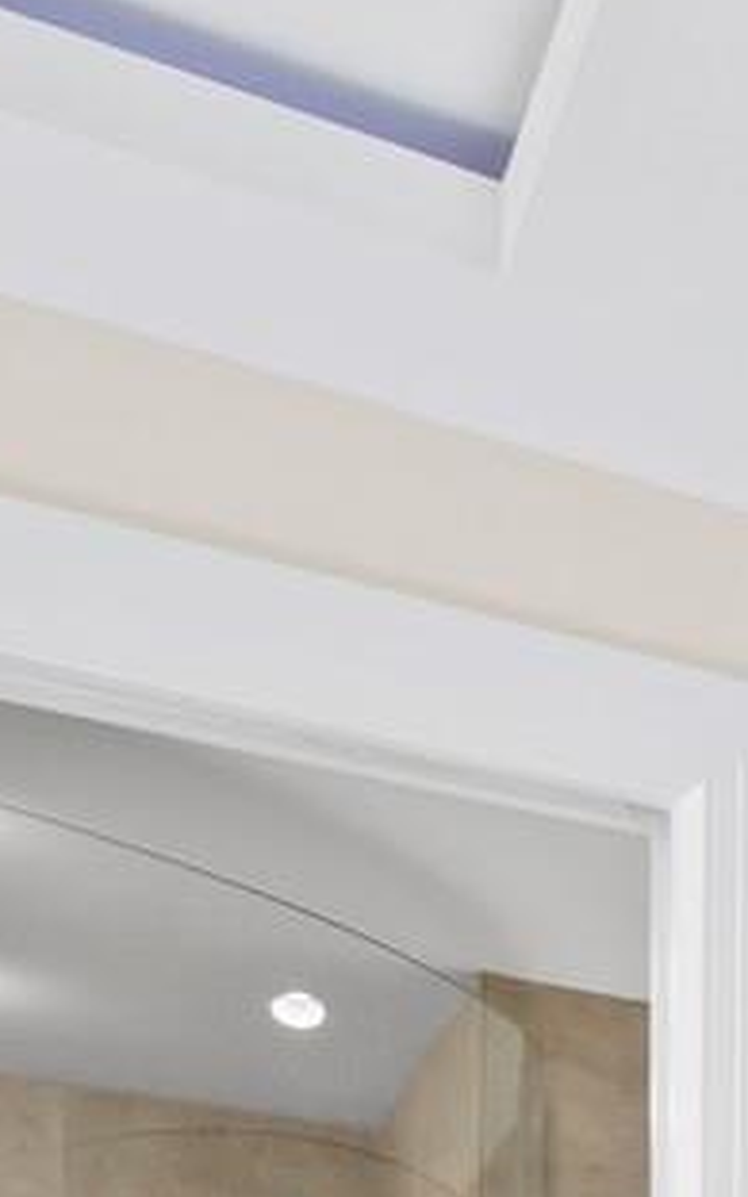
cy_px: 1761
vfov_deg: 22.6
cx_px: 2355
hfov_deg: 10.6
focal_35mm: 76
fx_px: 2479
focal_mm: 7
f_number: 7.1
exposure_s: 1/3
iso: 400
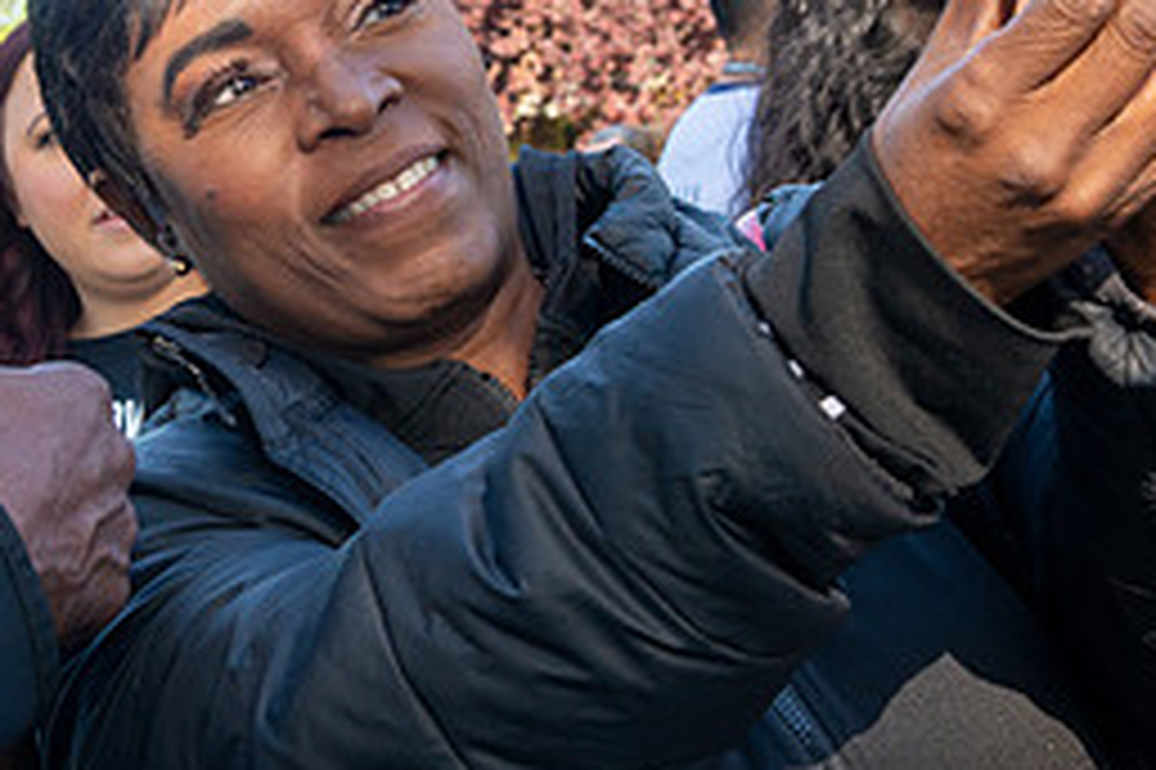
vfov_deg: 11.6
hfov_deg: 17.2
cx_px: 252
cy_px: 187
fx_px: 3787
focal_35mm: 118
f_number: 8
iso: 560
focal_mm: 44
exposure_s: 1/100
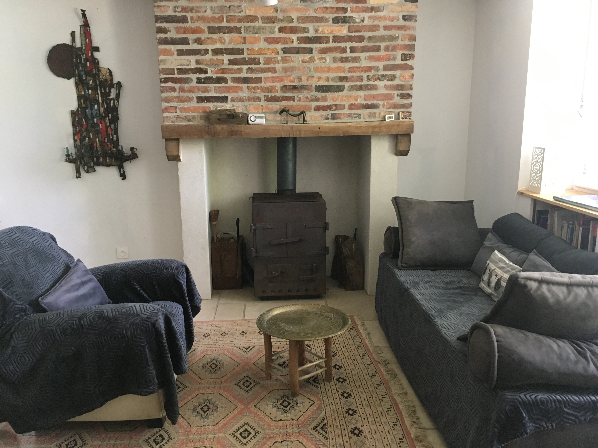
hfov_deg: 61.7
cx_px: 299
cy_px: 224
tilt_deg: -9.8
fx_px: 501
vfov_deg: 48.2
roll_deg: +1.4
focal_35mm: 29
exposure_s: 1/33
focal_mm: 4.15
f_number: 2.2
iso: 200
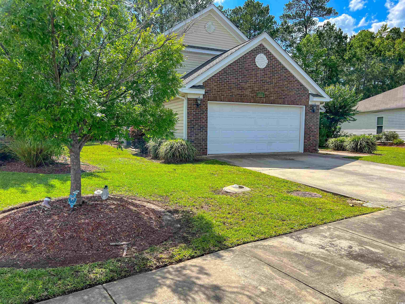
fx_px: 304
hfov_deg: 67.3
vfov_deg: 53.1
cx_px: 202
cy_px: 152
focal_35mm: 26
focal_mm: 5.7
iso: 50
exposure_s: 1/2500
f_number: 1.5
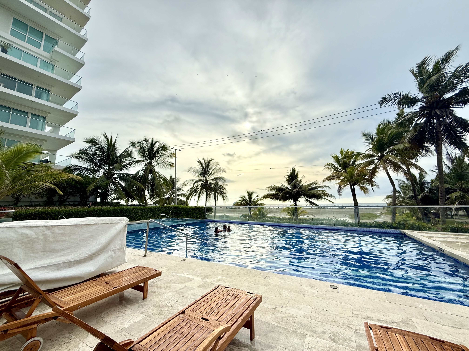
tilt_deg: +9.6
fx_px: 190
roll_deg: +0.3
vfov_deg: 85.7
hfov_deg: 102.1
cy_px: 176
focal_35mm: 14
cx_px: 234
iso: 64
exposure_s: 1/1105
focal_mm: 2.22
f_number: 2.2
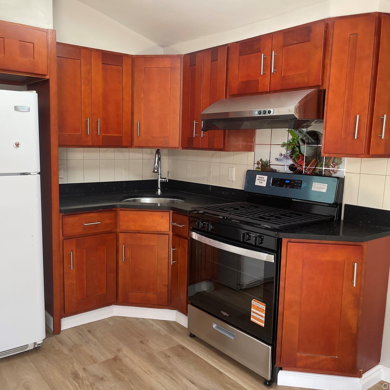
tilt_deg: -7.2
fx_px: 382
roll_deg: -0.8
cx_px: 170
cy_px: 194
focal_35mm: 30
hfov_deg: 53.9
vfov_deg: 54.0
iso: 80
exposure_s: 1/121
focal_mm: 5.1
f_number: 1.6
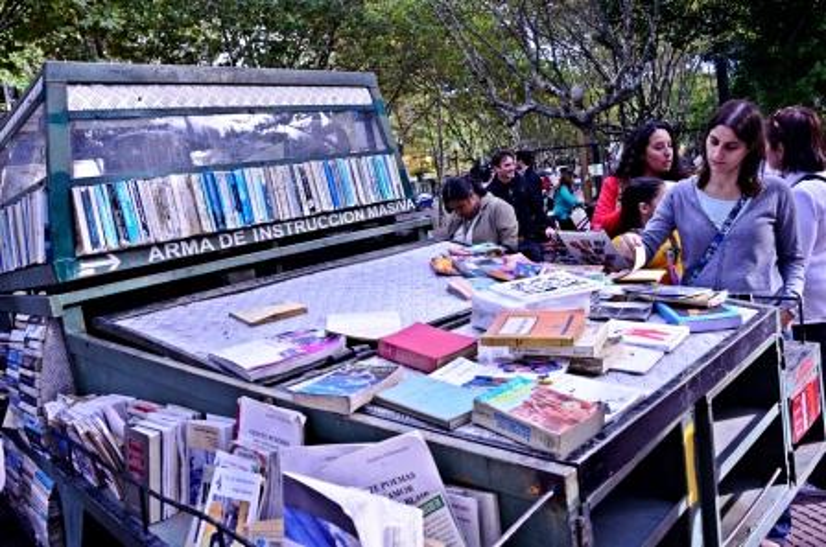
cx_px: 413
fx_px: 618
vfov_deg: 47.8
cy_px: 274
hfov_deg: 67.5
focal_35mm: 27
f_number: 5.6
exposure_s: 1/800
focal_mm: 18
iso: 1000
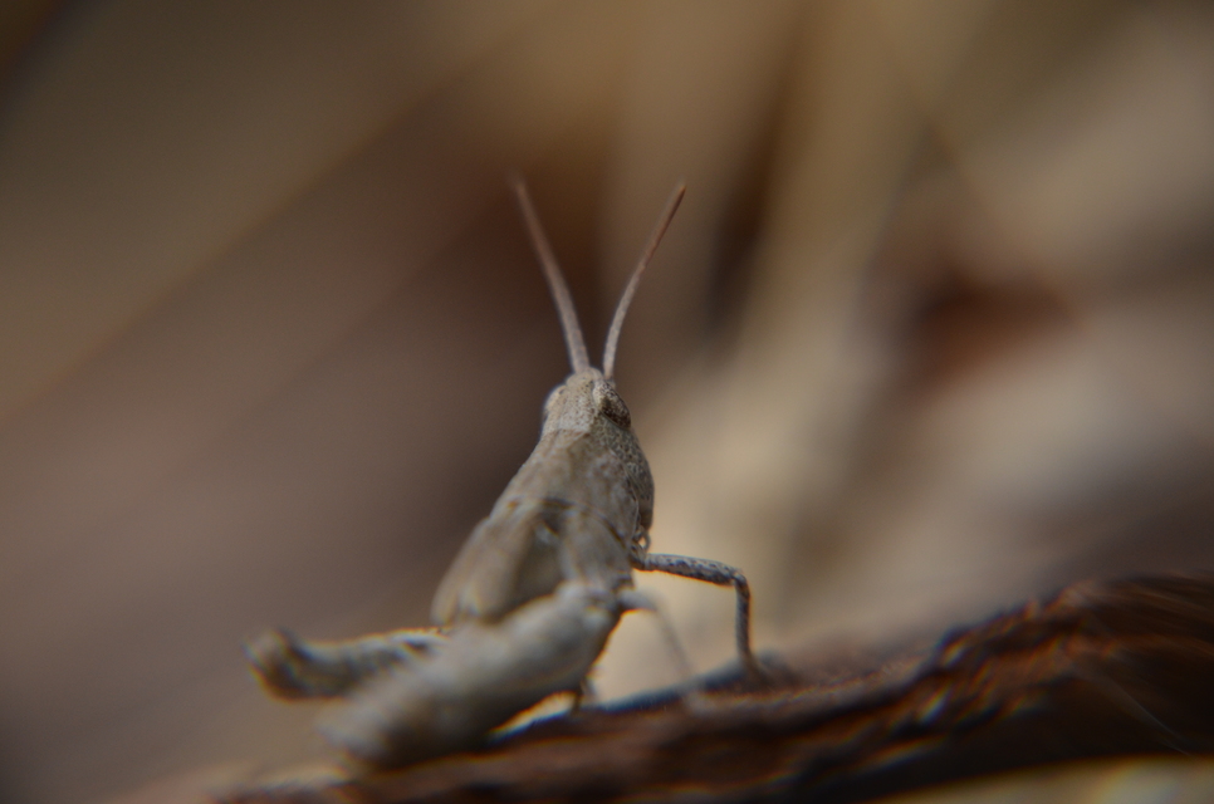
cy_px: 402
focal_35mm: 158
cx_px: 607
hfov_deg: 13.1
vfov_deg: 8.7
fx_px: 5301
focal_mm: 105
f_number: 5.6
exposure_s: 1/320
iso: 500
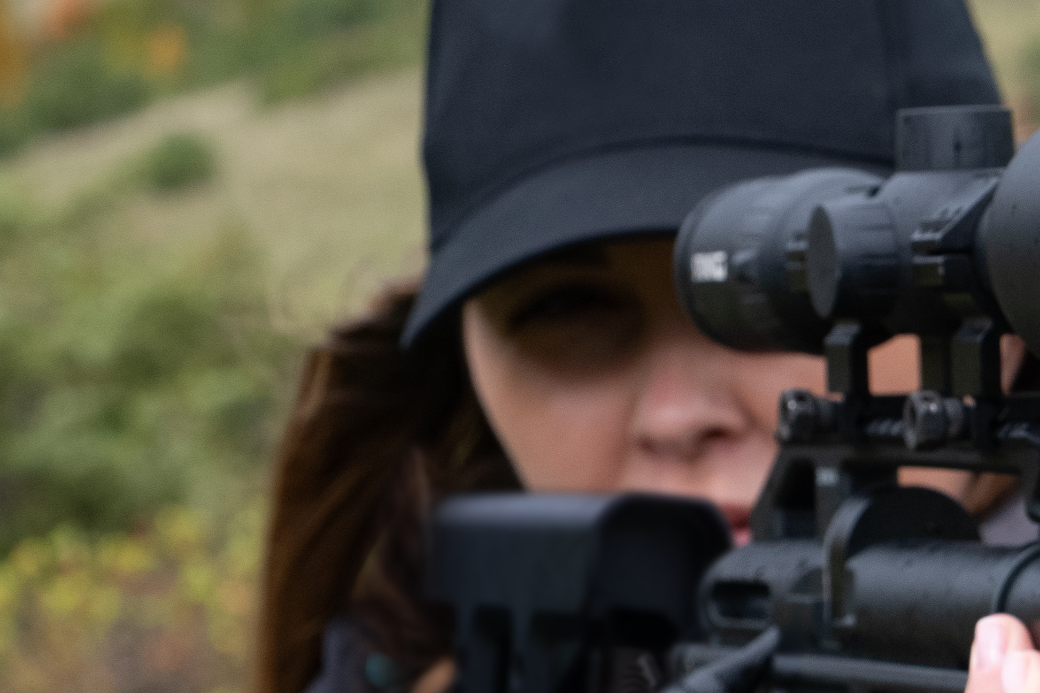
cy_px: 621
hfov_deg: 9.4
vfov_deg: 6.4
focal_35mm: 214
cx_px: 1388
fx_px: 6182
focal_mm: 79
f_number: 11
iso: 2000
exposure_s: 1/250
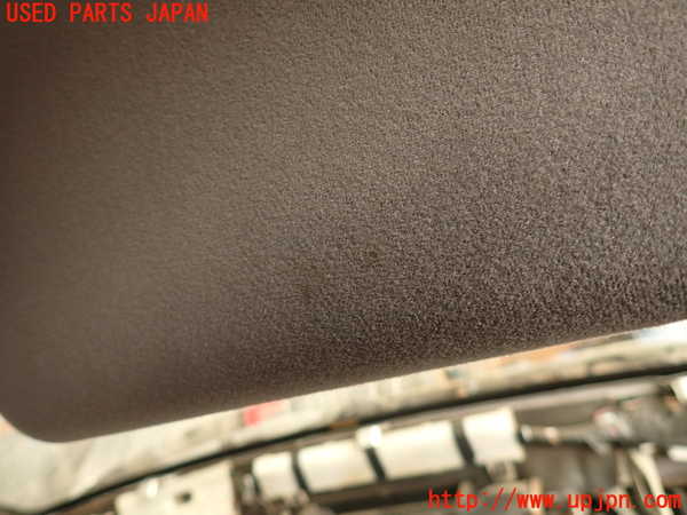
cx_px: 344
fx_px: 496
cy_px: 258
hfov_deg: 69.4
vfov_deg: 54.9
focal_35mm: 25
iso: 200
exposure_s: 1/60
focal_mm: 4.5
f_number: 2
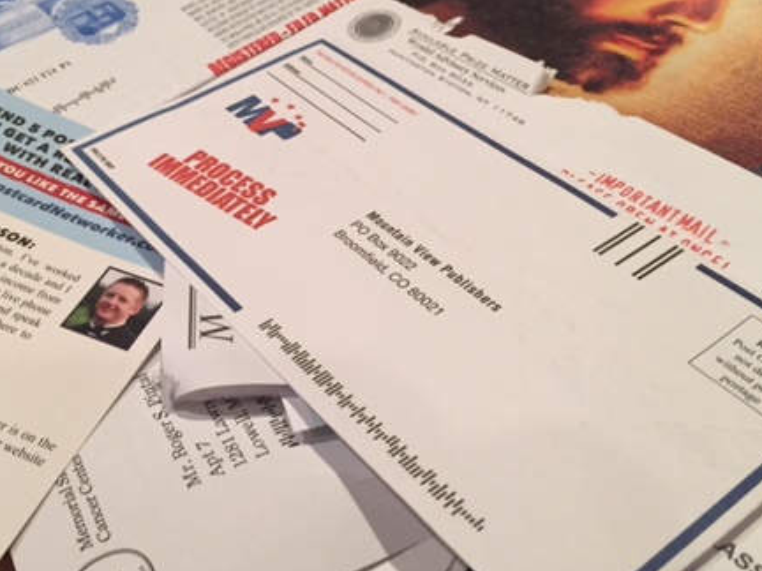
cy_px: 238
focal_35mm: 43
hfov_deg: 43.2
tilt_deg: -36.2
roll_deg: +2.4
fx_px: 947
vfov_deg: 33.5
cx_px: 250
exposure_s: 1/30
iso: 200
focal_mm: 4.15
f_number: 2.2
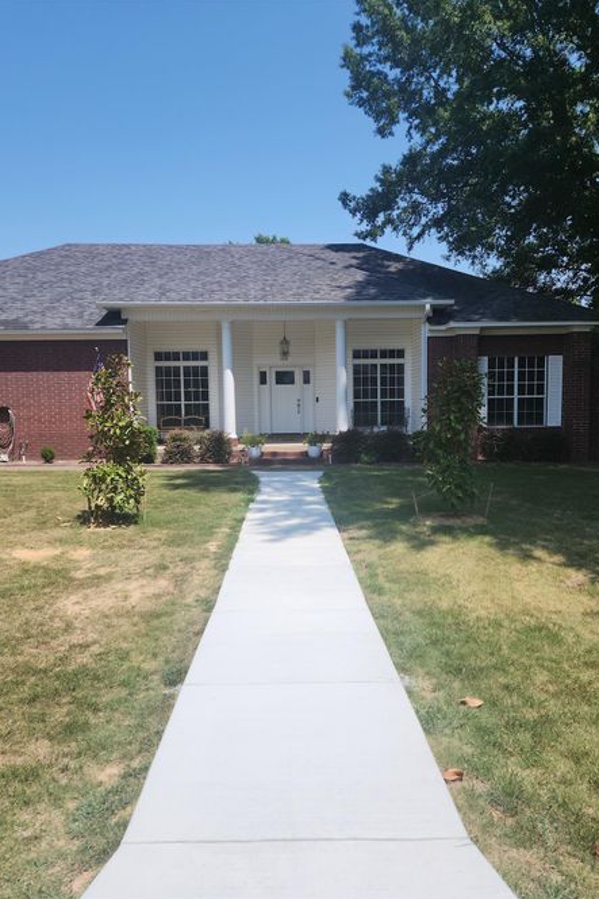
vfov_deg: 73.8
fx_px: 599
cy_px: 450
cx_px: 306
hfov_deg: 53.1
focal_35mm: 24
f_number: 1.8
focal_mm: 5.4
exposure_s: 1/1476
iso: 20
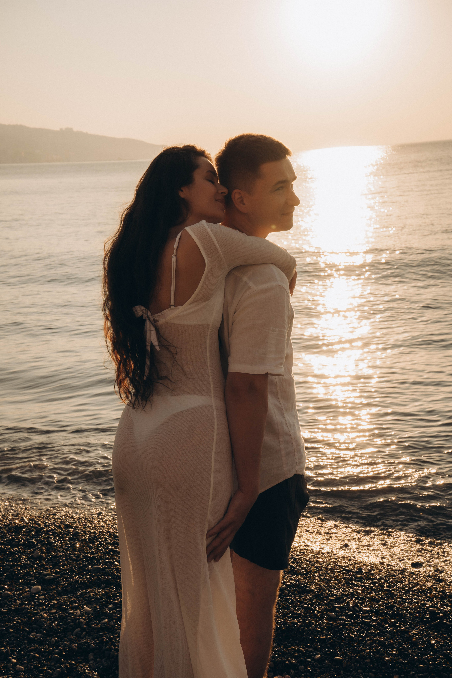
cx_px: 226
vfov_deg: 39.6
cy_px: 339
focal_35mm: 50
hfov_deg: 27.0
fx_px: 942
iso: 500
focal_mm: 50
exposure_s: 1/500
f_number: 11
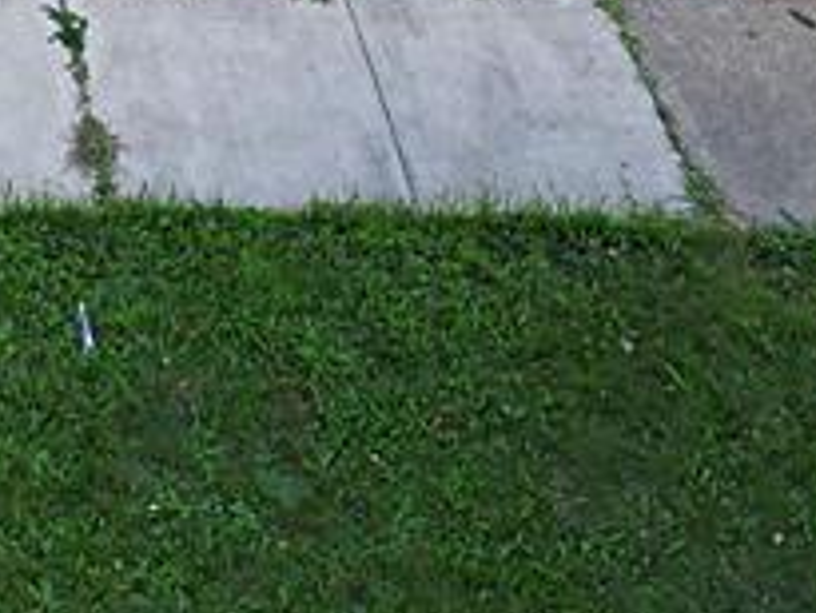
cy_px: -884
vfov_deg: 10.5
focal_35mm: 120
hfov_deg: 15.0
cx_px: -462
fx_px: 2830
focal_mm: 6.7
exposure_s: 1/320
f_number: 1.7
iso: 110
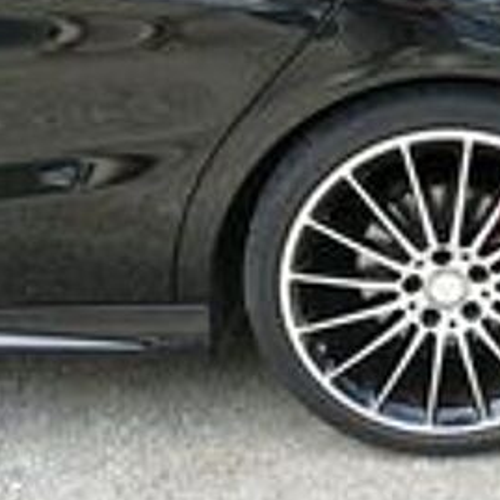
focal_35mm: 56
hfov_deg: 29.5
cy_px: 241
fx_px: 915
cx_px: 437
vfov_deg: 30.6
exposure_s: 1/250
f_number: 3.1
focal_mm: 13.43
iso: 125
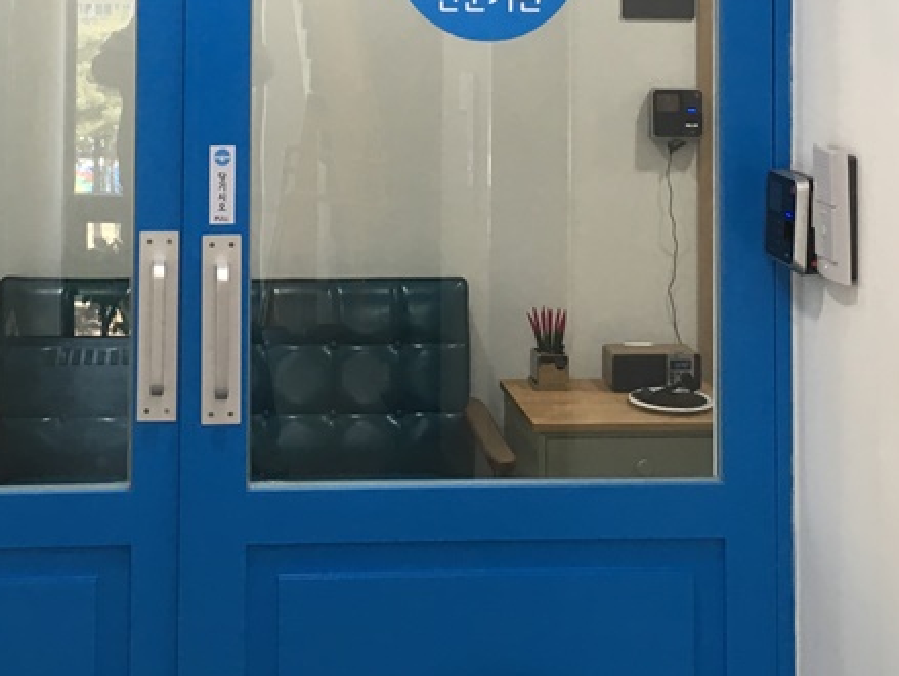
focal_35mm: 66
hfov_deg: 29.2
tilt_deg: +4.3
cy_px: -74
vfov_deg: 21.1
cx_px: 311
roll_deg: +1.1
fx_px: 1715
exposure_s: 1/30
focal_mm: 4.15
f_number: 2.2
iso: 32
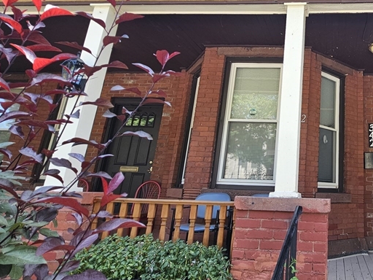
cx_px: 321
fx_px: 280
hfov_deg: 59.4
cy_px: 106
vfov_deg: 52.5
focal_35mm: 26
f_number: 2.2
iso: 50
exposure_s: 1/164
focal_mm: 2.2
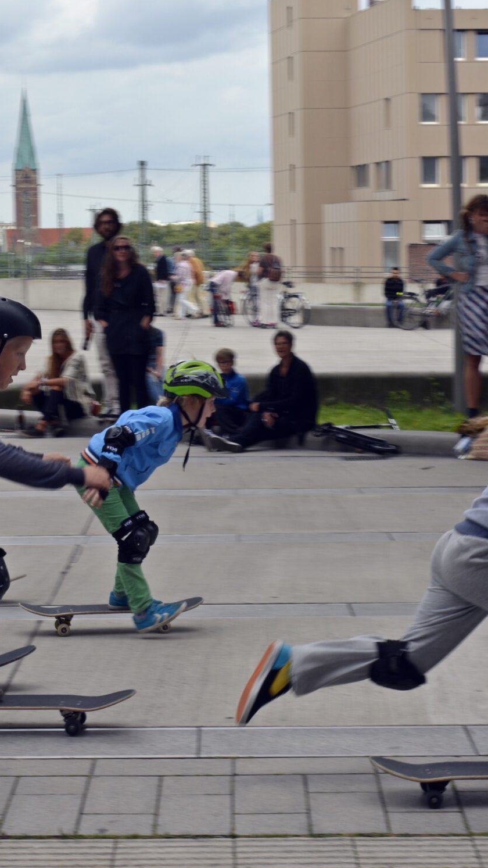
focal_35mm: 97
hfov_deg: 12.5
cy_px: 420
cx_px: 141
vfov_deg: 22.0
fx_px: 2231
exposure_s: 1/200
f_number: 9
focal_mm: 36
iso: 200
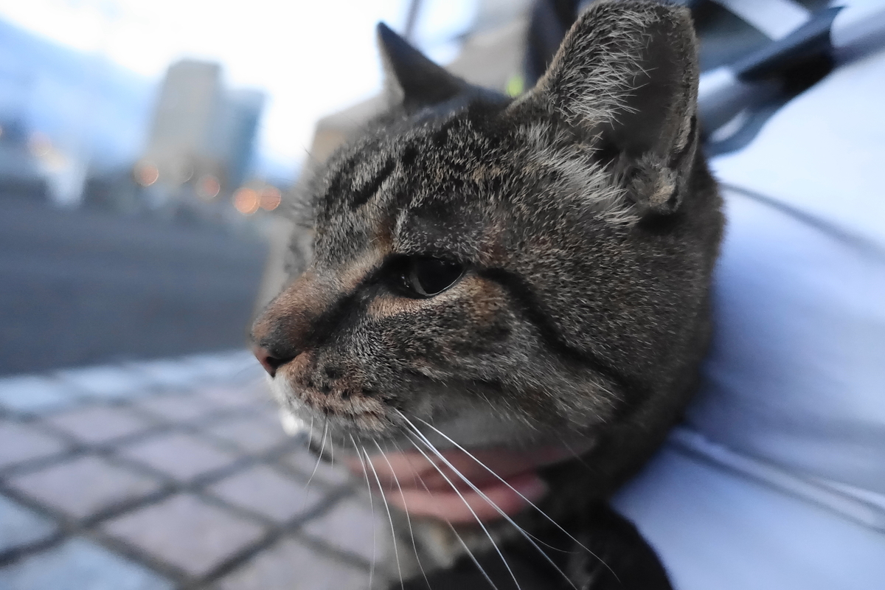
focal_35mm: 24
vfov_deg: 53.1
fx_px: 590
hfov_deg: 73.7
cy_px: 295
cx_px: 442
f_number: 1.8
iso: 6400
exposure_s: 1/250
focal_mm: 8.8
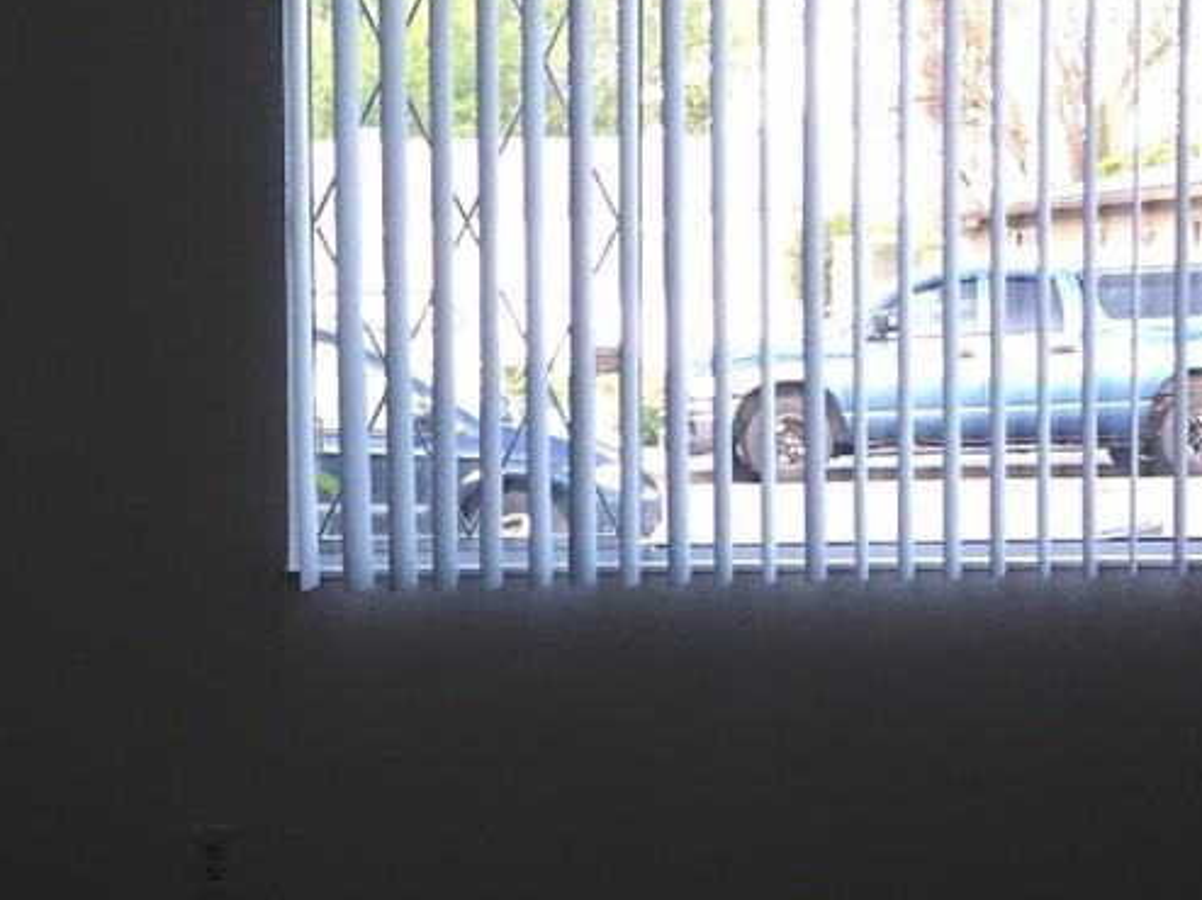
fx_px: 3054
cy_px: 596
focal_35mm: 88
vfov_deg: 16.7
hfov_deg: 22.2
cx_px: 436
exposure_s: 1/30
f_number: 2.2
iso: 40
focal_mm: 4.15
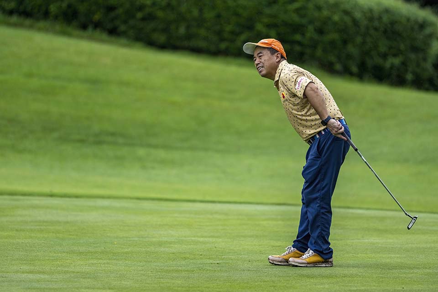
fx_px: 4866
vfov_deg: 3.4
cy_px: 146
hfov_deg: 5.2
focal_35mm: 400
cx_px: 219
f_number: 2.8
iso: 1600
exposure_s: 1/6400
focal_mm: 400
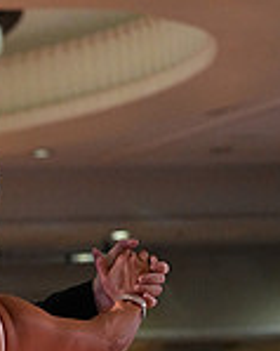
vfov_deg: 5.4
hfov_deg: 4.3
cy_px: 622
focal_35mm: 354
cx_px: -126
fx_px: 3671
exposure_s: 1/400
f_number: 5
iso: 6400
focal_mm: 97
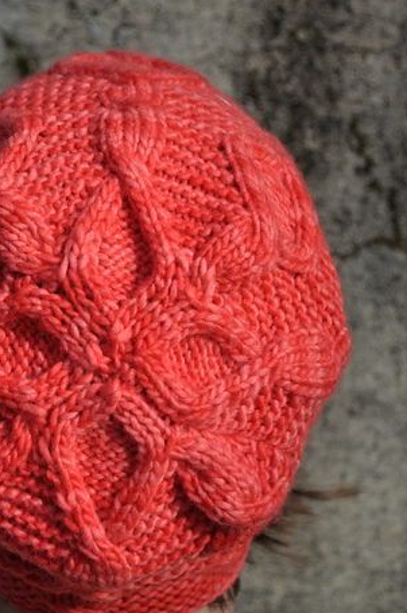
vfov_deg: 21.1
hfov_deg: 14.0
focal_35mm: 97
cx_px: 131
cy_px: 321
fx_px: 1650
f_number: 5.3
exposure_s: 1/1600
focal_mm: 46
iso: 200
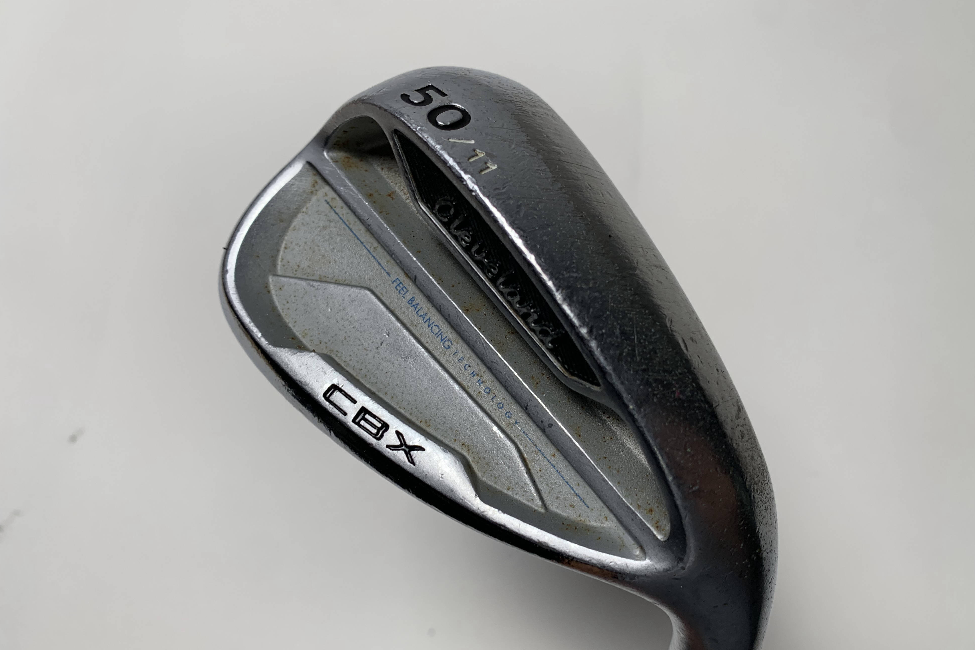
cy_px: 350
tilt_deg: -70.2
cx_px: 501
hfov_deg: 65.5
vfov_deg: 46.4
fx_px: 758
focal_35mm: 28
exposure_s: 1/331
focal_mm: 4.25
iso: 25
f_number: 1.8
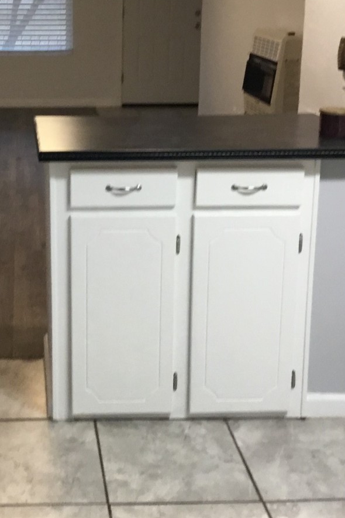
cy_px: 173
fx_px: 804
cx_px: 47
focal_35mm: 56
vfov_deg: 35.3
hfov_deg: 23.7
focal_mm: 3.3
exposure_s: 1/30
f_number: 2.4
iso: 100
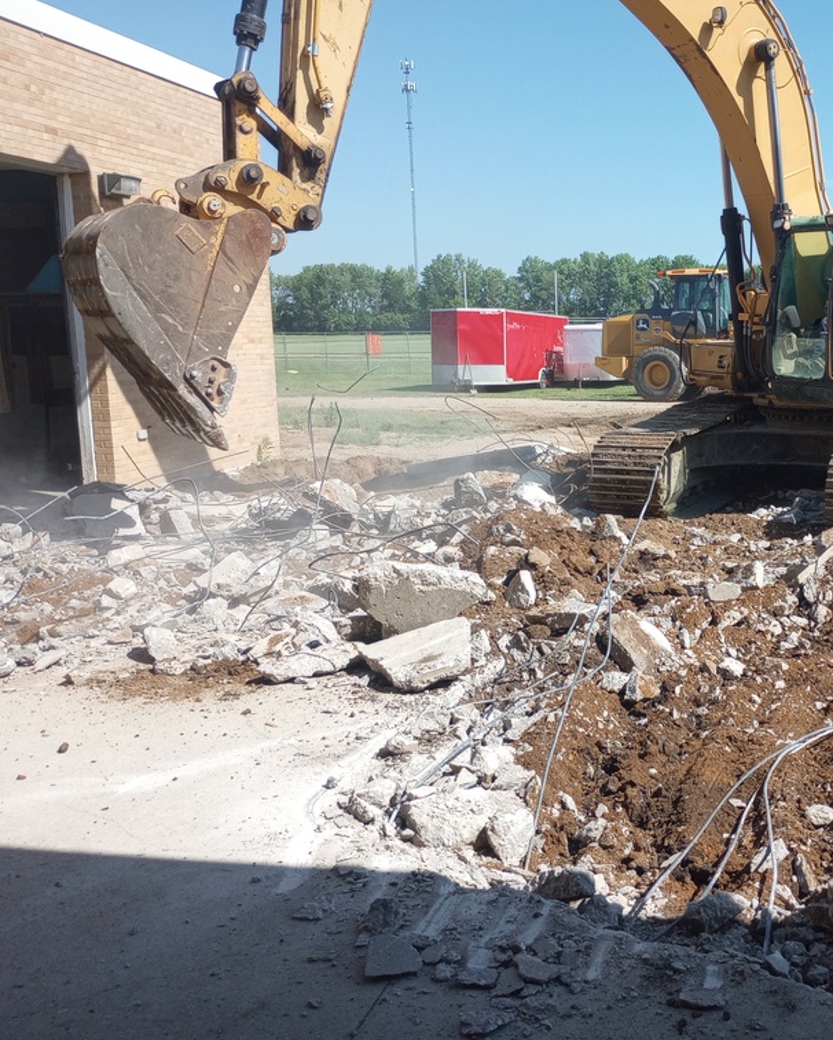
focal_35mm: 37
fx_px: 1140
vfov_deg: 49.1
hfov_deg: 38.6
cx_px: 668
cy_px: 528
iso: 108
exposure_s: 1/449
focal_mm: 4.27
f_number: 1.8
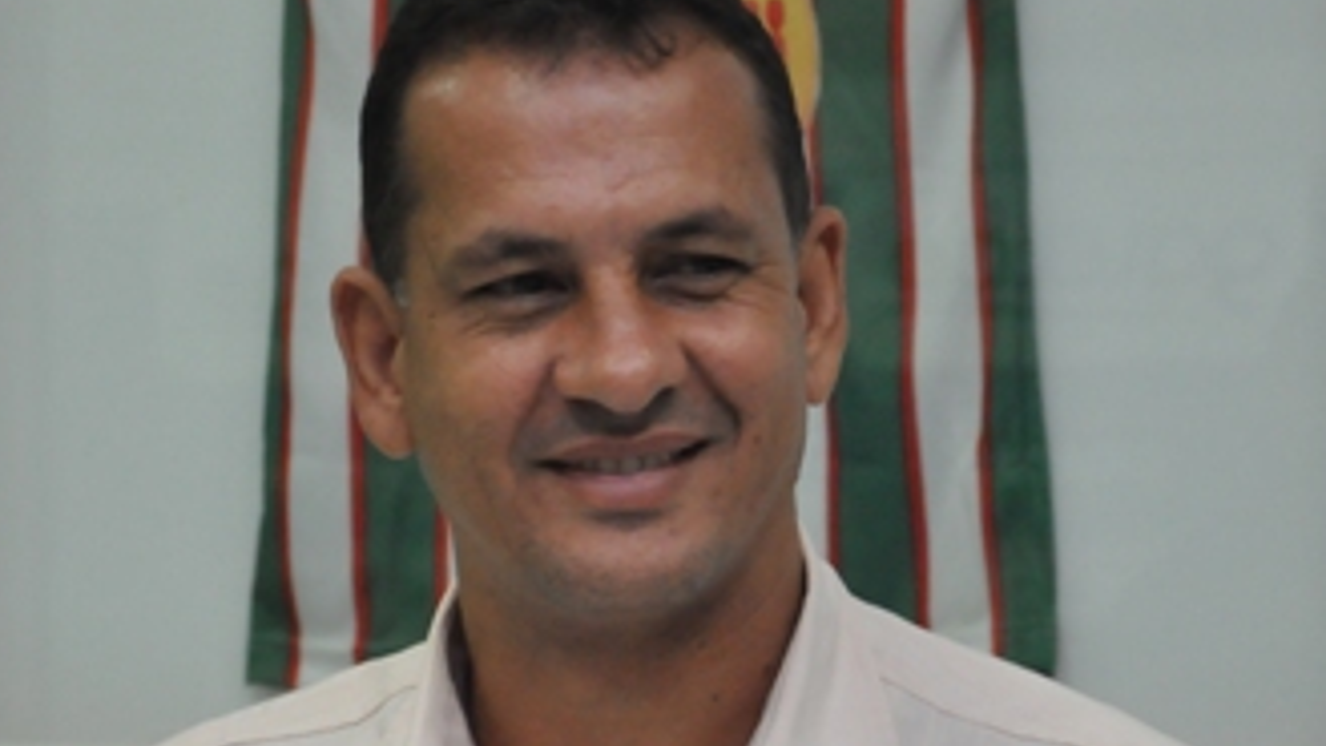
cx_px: 572
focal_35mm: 166
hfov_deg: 13.0
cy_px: 579
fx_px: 5836
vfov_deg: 7.3
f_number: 7.1
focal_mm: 58
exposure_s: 1/80
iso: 2000
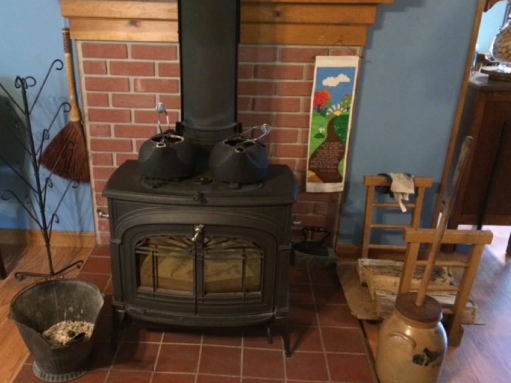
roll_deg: -2.9
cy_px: 204
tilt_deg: -23.3
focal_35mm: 33
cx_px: 225
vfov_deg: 42.9
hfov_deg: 55.2
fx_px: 487
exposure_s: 1/15
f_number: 2.2
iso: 500
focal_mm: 4.15
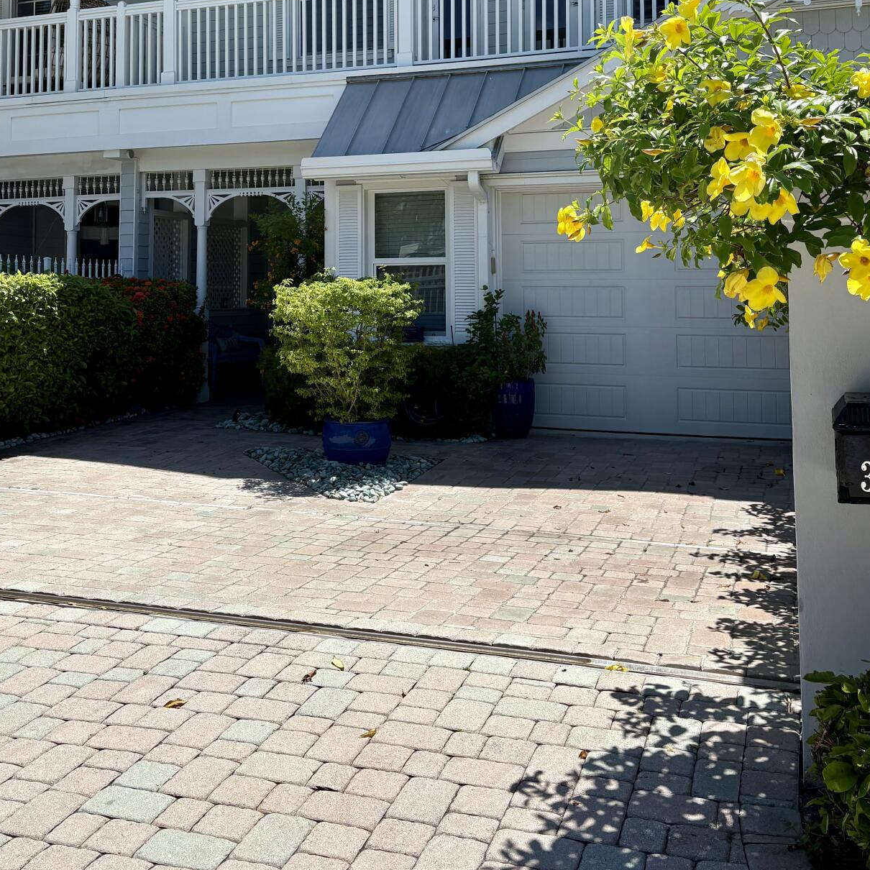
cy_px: 225
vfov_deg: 42.6
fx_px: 1081
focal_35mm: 38
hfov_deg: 43.8
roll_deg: -0.3
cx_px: 396
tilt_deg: +4.4
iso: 50
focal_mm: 5.96
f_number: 1.6
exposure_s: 1/4329
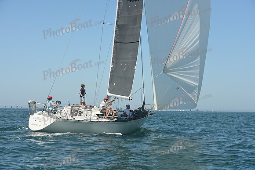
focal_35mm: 70
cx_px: 128
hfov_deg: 28.8
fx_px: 496
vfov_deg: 19.5
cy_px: 85
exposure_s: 1/1000
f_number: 7.1
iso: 320
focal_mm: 70
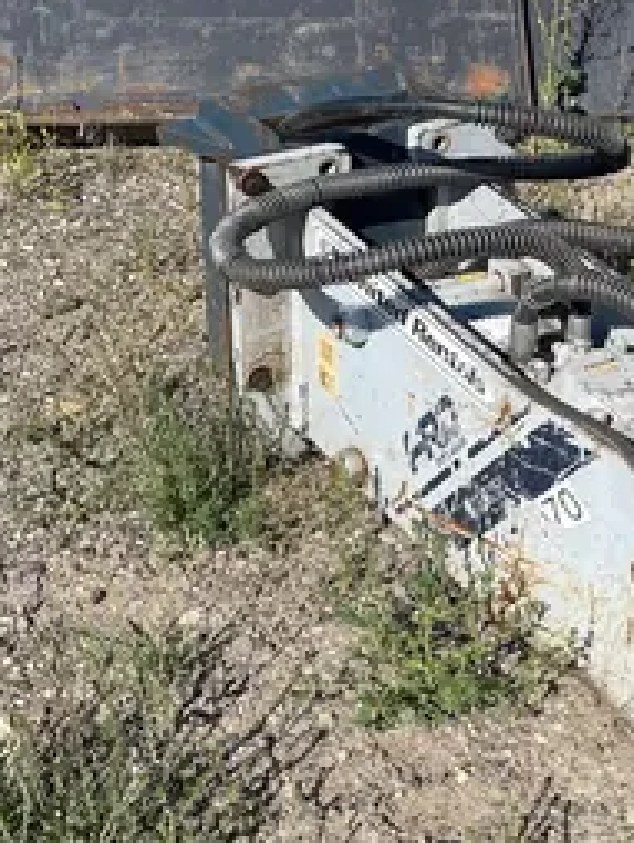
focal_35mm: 75
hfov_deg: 19.1
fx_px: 1828
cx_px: 654
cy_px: 450
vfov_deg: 26.0
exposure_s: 1/4831
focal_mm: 4.2
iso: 50
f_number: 1.6
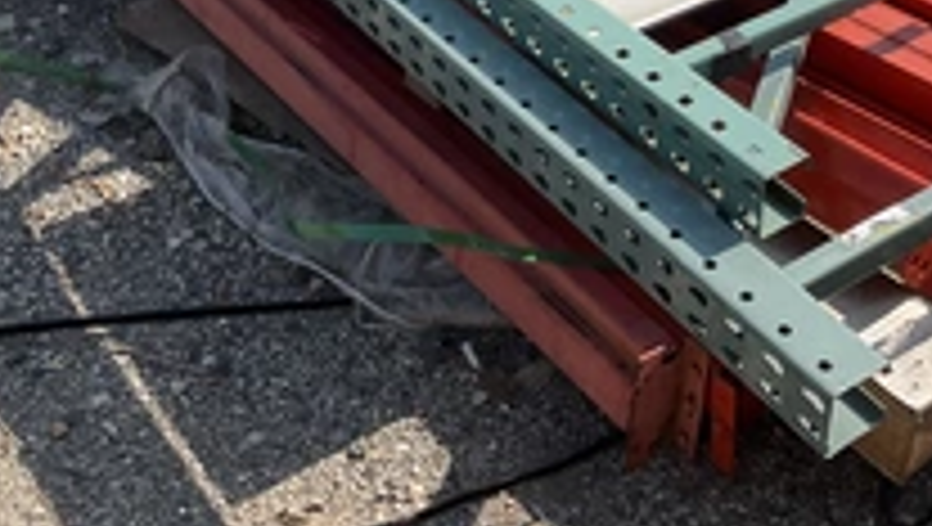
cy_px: -54
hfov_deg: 33.8
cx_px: 662
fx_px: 1509
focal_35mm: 61
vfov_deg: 19.0
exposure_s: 1/1786
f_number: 1.8
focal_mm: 3
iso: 25
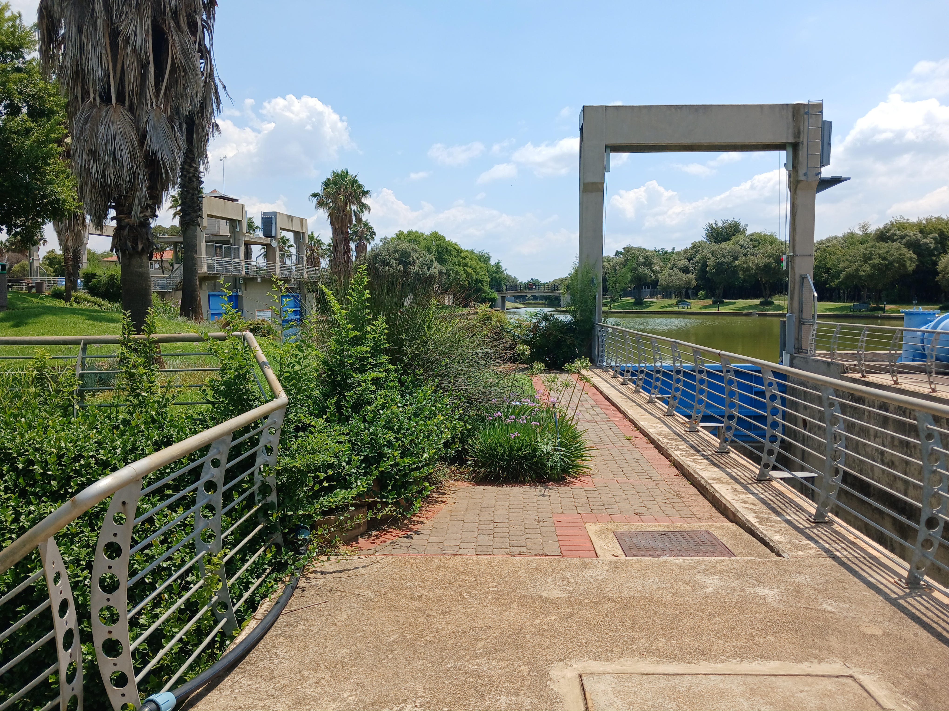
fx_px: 740
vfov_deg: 51.4
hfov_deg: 65.3
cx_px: 474
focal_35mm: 27
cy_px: 356
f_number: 1.8
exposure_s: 1/635
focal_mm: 4
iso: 20
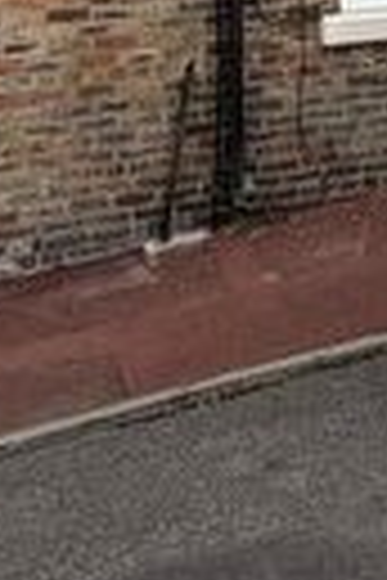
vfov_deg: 21.1
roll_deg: +1.8
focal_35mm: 79
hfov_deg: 16.4
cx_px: 495
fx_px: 1274
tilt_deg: +8.0
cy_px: -326
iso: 25
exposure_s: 1/770
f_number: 2.2
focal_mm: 2.22
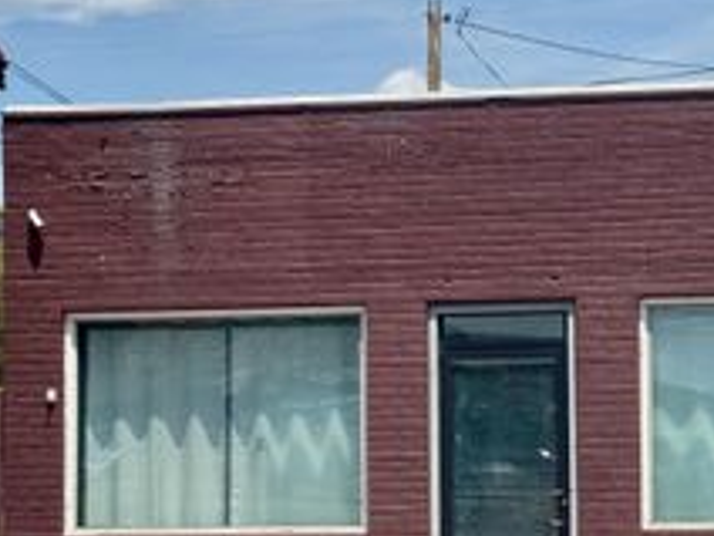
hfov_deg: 17.3
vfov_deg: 13.1
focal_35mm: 113
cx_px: 542
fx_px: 2331
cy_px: 285
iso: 64
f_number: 1.78
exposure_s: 1/6410
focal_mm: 6.76
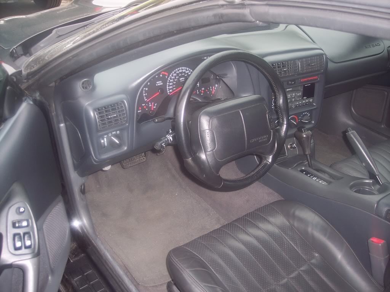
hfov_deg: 47.9
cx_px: 195
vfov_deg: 36.8
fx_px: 439
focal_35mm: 39
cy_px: 146
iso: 100
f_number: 2.8
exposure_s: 1/60
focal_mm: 8
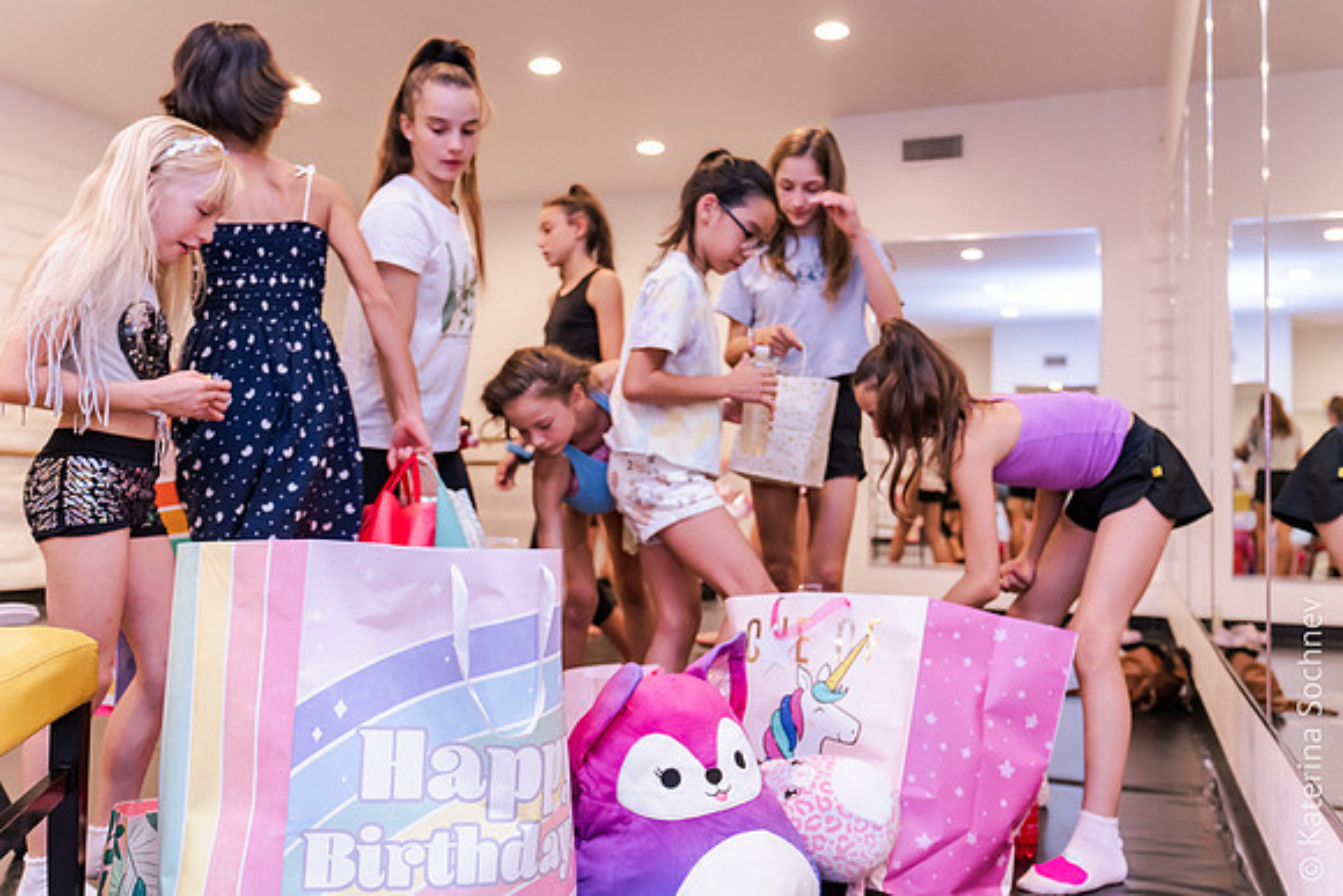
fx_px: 1186
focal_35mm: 32
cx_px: 672
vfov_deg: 41.4
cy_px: 448
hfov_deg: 59.0
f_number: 2.8
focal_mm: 28
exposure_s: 1/125
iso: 1000
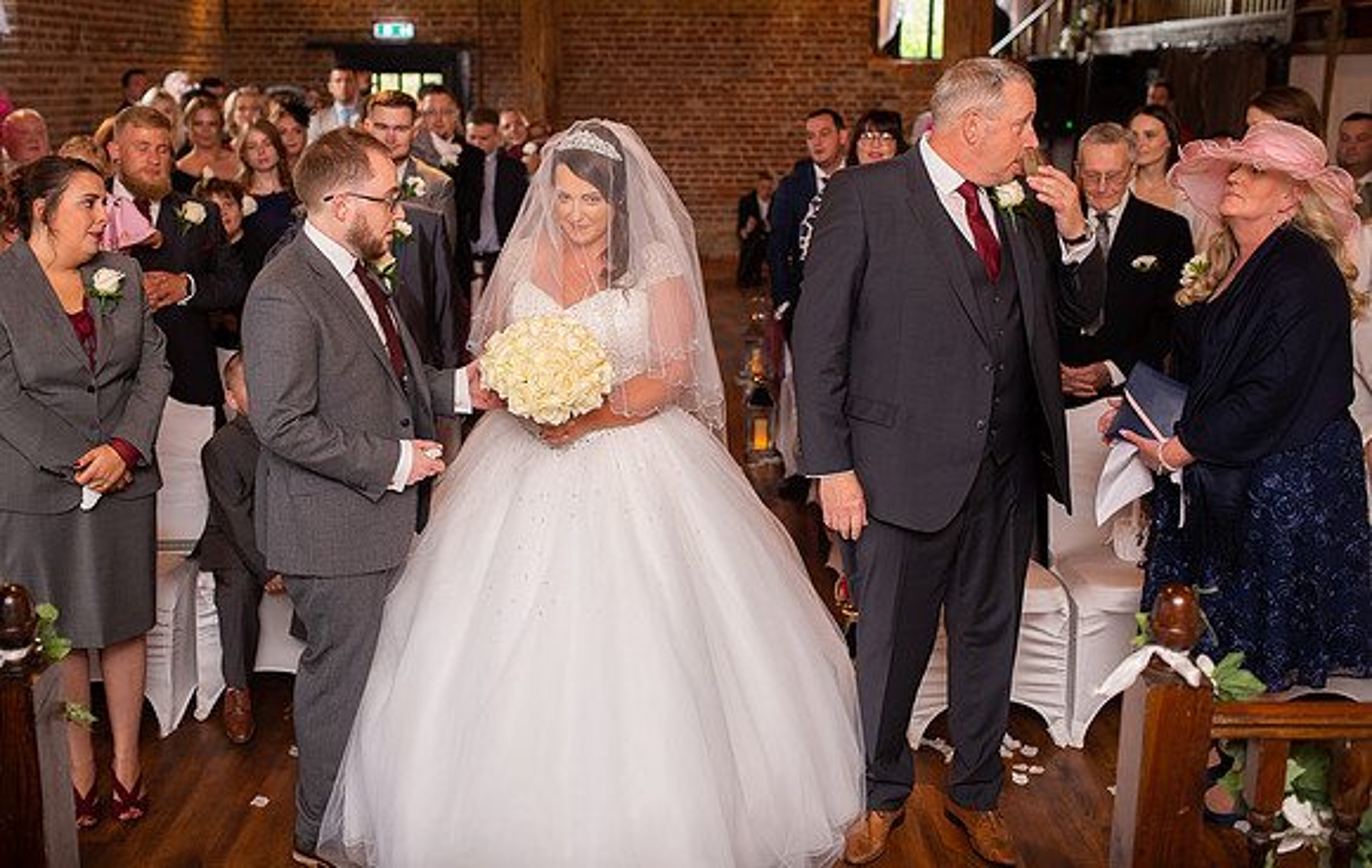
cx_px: 626
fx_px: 1449
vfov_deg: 33.3
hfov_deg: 50.6
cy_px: 372
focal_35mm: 39
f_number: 2.5
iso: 400
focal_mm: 35
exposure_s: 1/100
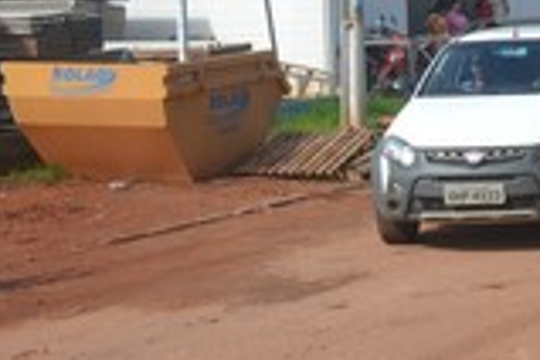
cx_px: 638
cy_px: 75
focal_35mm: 85
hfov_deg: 22.2
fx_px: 1275
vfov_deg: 16.0
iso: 100
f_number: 8
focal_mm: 20
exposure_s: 1/250
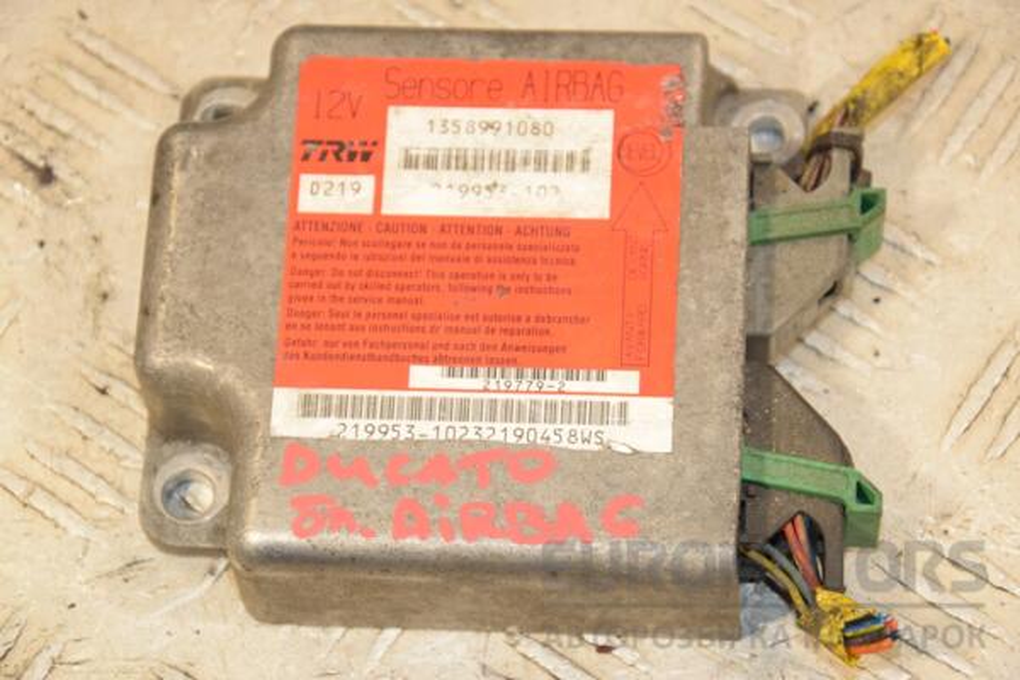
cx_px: 510
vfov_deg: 10.2
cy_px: 340
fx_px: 3825
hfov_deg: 15.2
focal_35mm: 135
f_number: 7.1
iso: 800
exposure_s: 1/200
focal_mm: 90
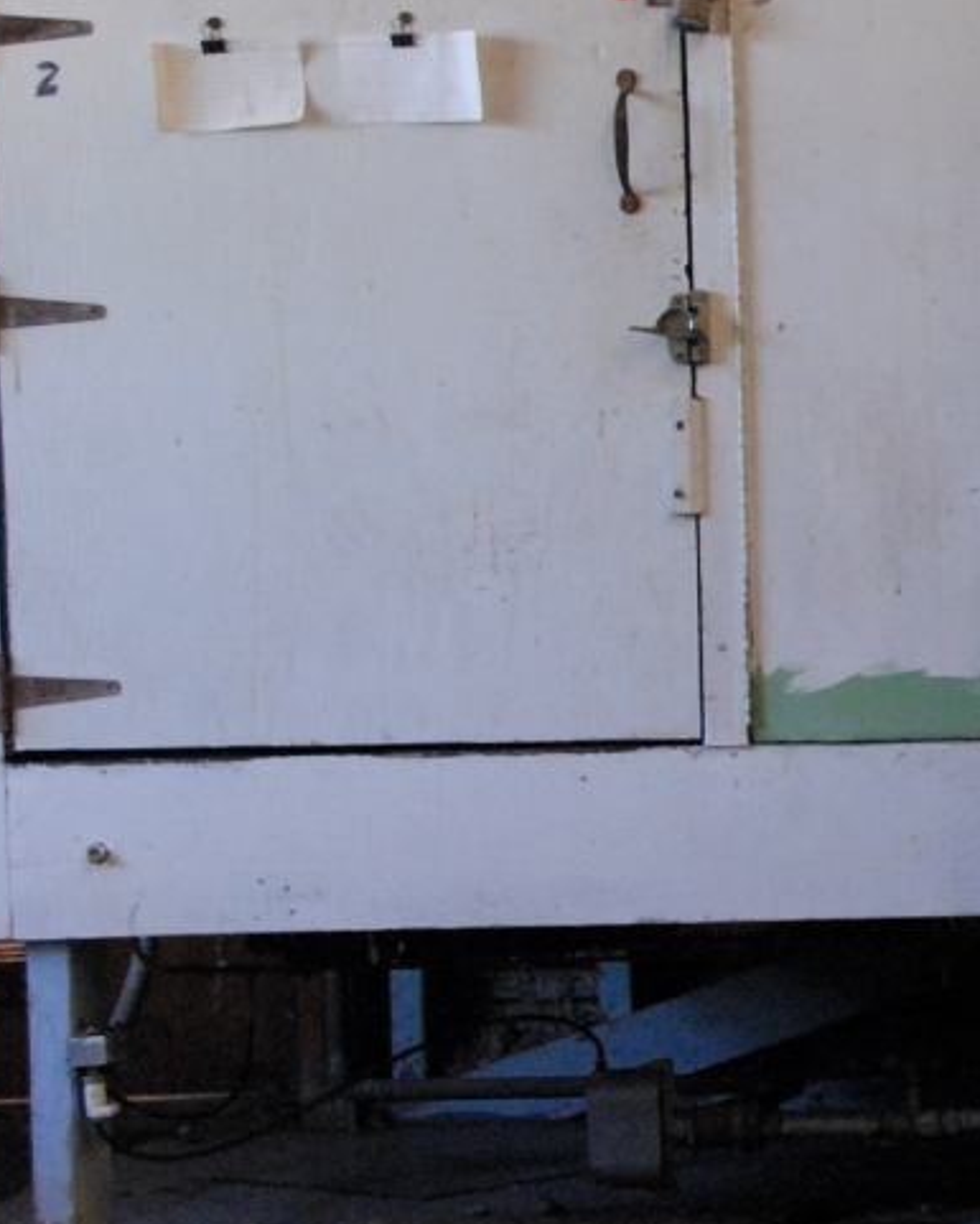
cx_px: 1443
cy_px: 711
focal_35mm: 121
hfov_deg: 12.2
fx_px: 4385
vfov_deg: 15.9
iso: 1600
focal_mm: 32
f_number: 4.8
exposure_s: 1/100
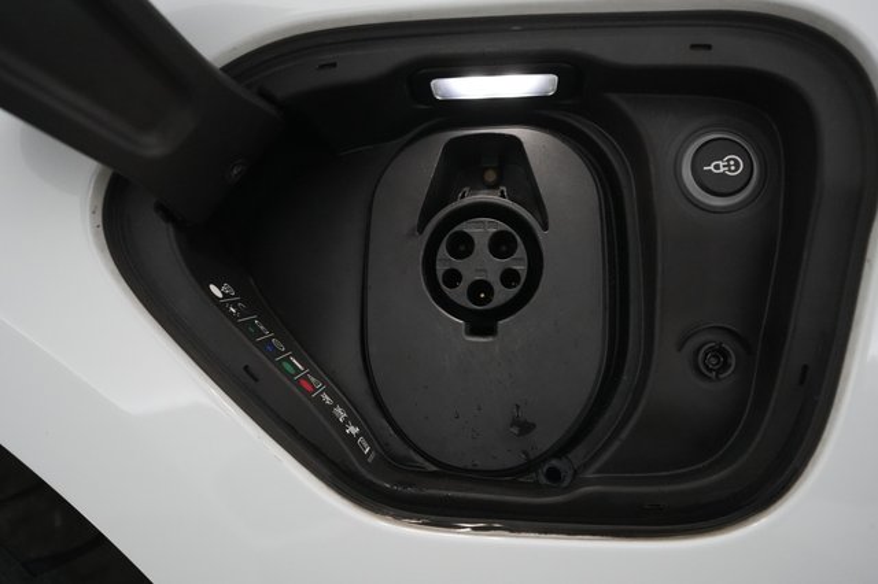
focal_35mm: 25
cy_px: 292
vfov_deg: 51.2
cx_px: 439
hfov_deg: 71.5
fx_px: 609
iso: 10000
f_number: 4.5
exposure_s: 1/400
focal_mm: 25
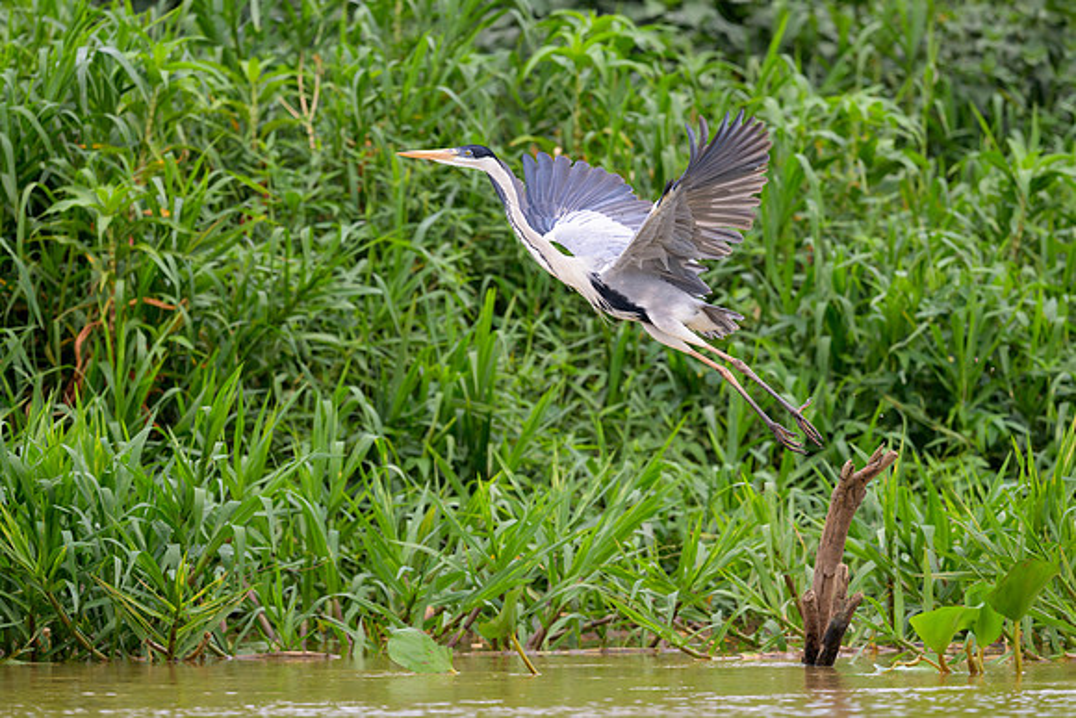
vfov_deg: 2.7
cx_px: 663
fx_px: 15006
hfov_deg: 4.1
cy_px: 344
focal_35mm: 502
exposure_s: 1/2000
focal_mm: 400
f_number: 3.5
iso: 360
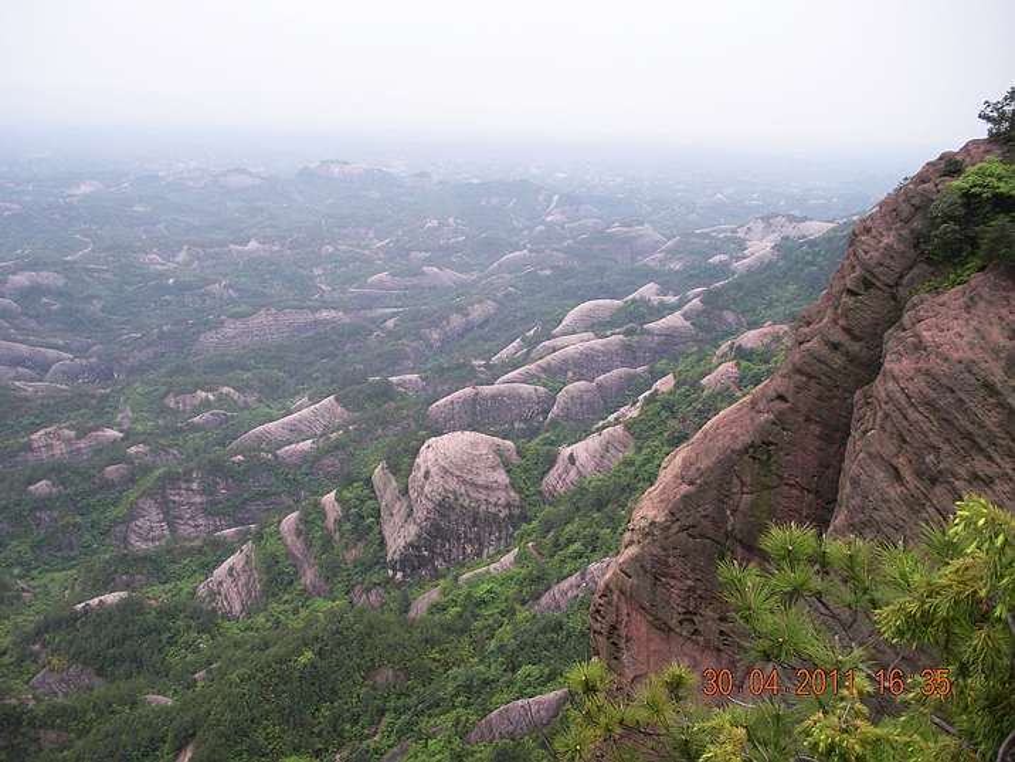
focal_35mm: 36
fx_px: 1056
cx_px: 508
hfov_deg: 51.4
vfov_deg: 39.7
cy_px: 381
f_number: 3.5
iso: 83
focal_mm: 6.3
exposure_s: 1/68
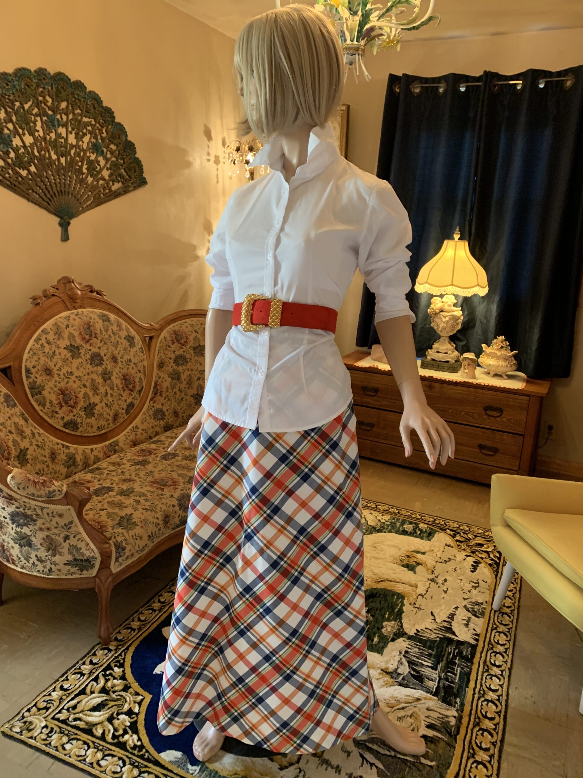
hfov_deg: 53.1
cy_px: 389
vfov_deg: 67.3
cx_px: 292
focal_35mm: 26
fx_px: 584
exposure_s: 1/40
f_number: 1.8
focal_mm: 4.25
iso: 250
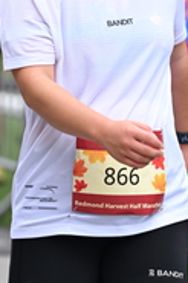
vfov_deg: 6.9
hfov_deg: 4.6
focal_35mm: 298
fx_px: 2339
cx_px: 103
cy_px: -83
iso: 640
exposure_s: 1/2000
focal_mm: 100
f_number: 2.8
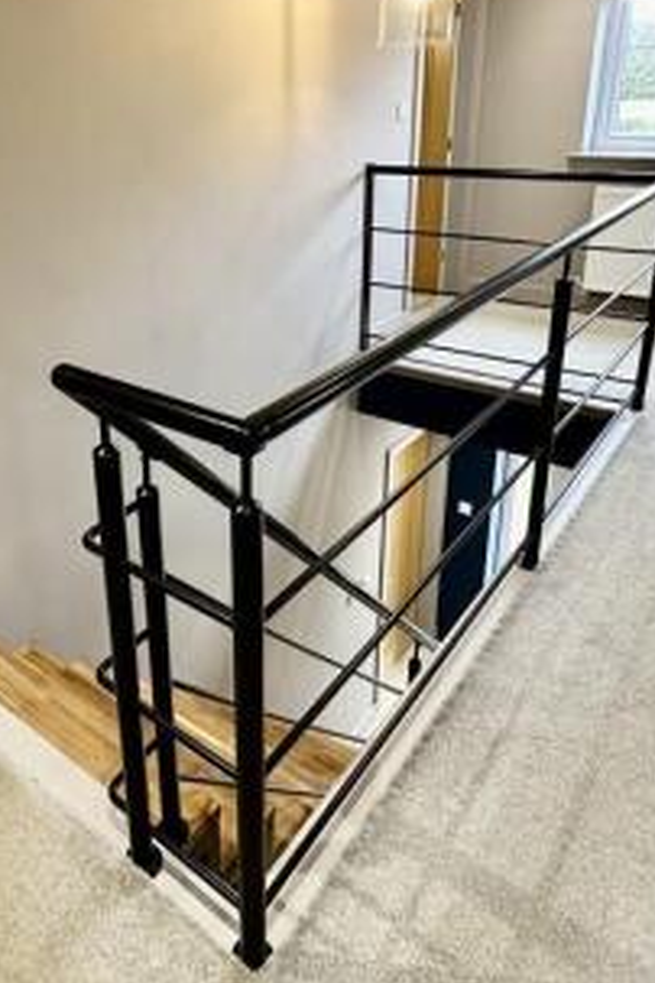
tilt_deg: -18.5
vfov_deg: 64.2
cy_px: 349
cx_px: 180
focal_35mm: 28
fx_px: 764
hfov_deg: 45.1
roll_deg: +2.8
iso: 320
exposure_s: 1/50
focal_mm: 2.22
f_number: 2.2
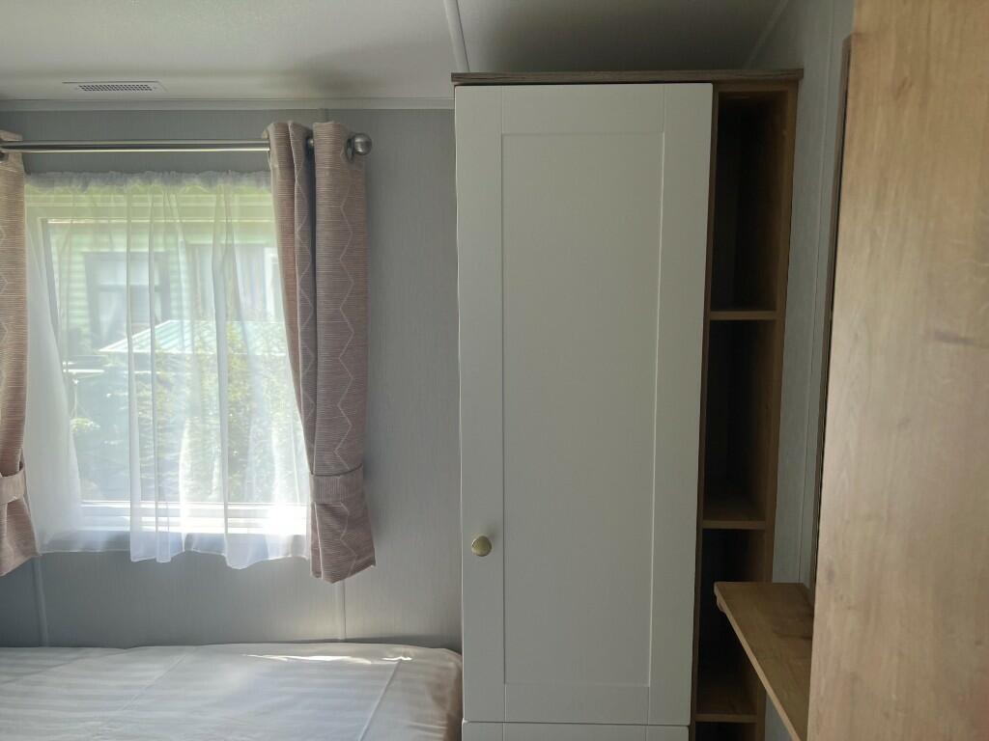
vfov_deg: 53.1
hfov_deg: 67.3
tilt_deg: -8.6
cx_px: 494
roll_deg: +0.5
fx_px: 743
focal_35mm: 26
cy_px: 370
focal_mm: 5.7
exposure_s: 1/122
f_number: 1.5
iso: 40
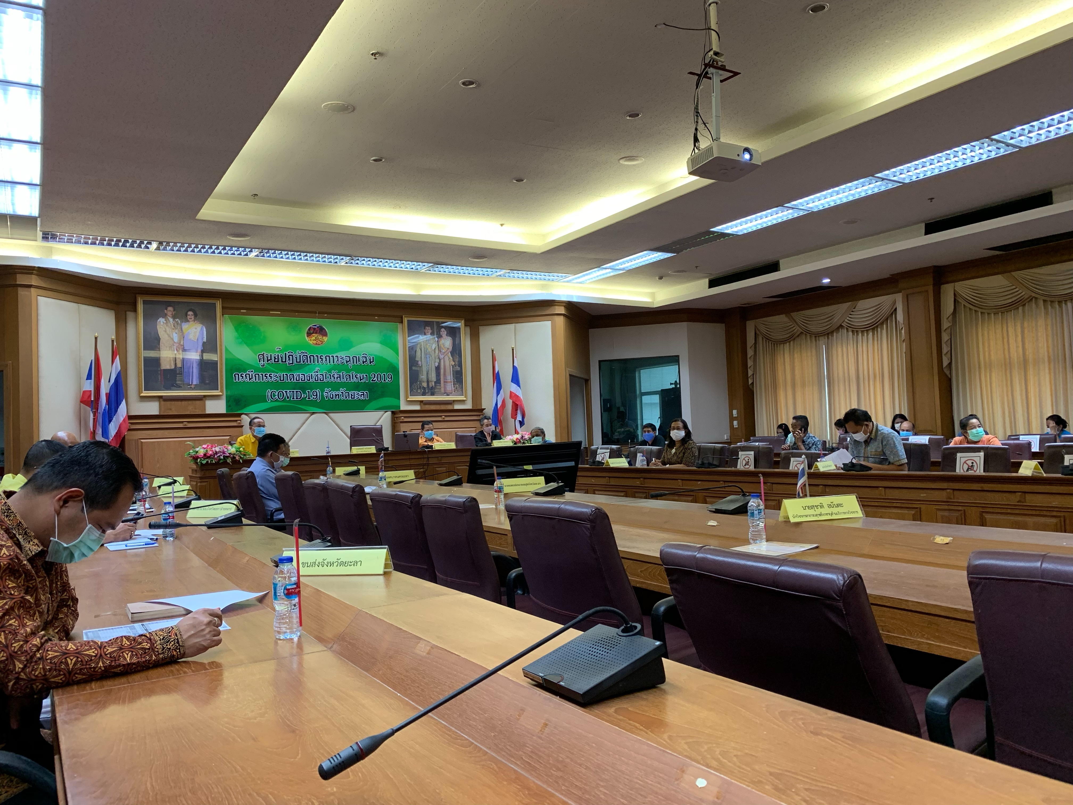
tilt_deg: +2.7
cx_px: 536
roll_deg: +1.0
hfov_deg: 67.3
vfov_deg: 53.1
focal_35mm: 26
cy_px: 402
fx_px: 806
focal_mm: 4.25
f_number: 1.8
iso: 100
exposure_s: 1/50
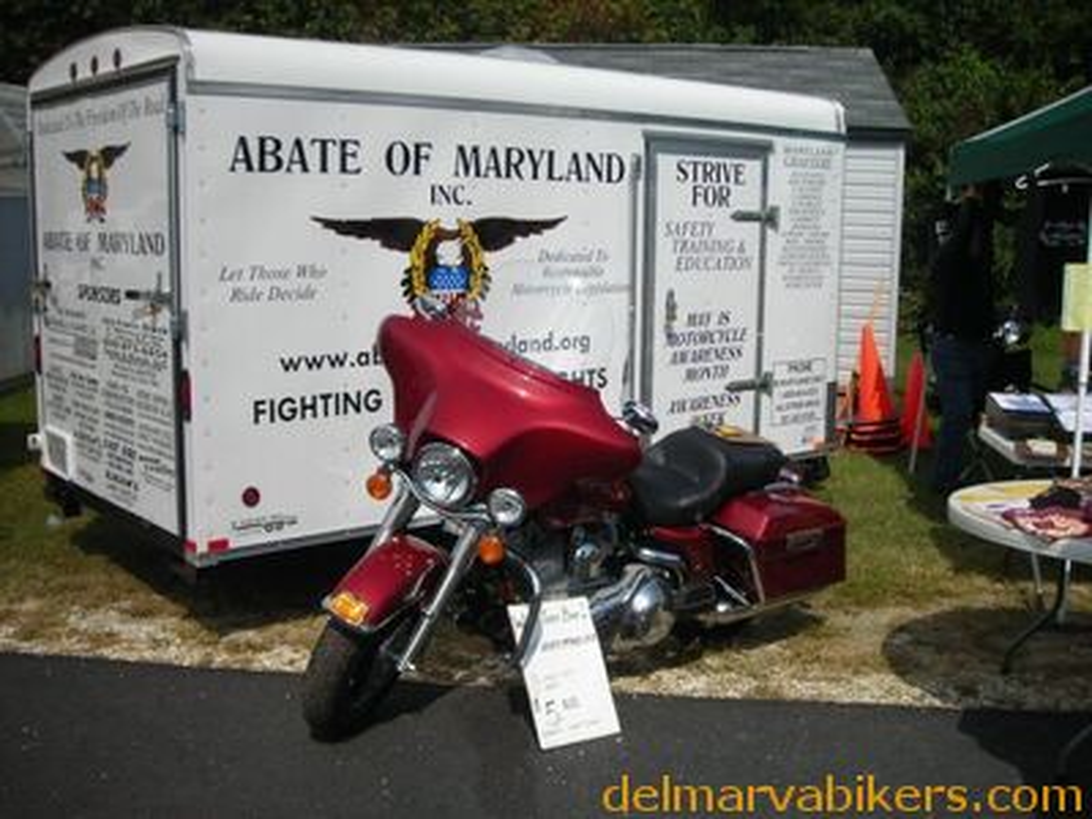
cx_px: 546
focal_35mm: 38
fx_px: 1199
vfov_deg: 37.7
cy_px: 410
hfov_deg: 49.0
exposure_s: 1/275
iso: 50
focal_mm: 6.3
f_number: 6.4
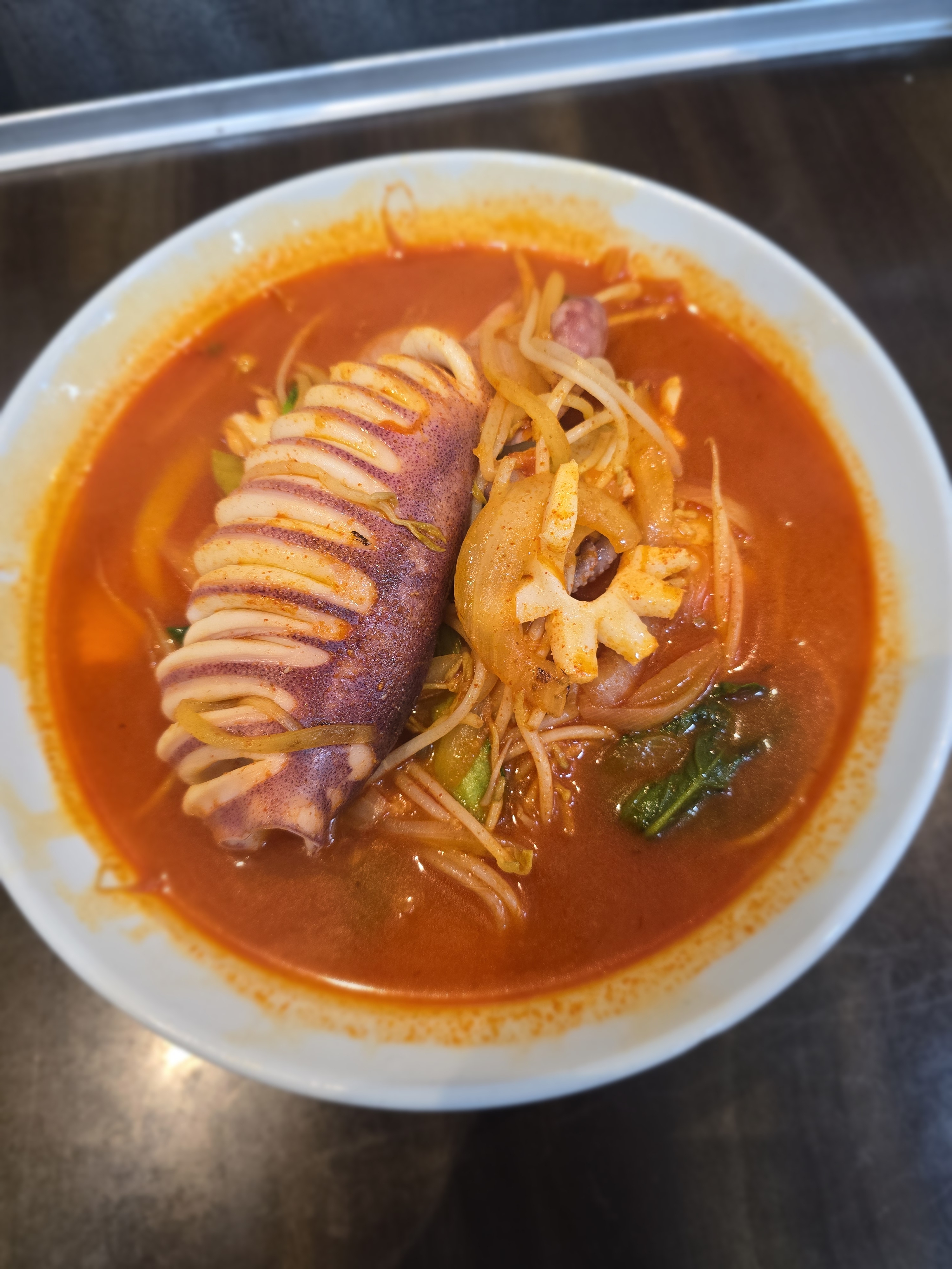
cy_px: 634
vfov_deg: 73.9
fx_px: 843
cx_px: 476
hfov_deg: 58.9
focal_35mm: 23
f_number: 1.7
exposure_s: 1/60
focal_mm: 6.3
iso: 200
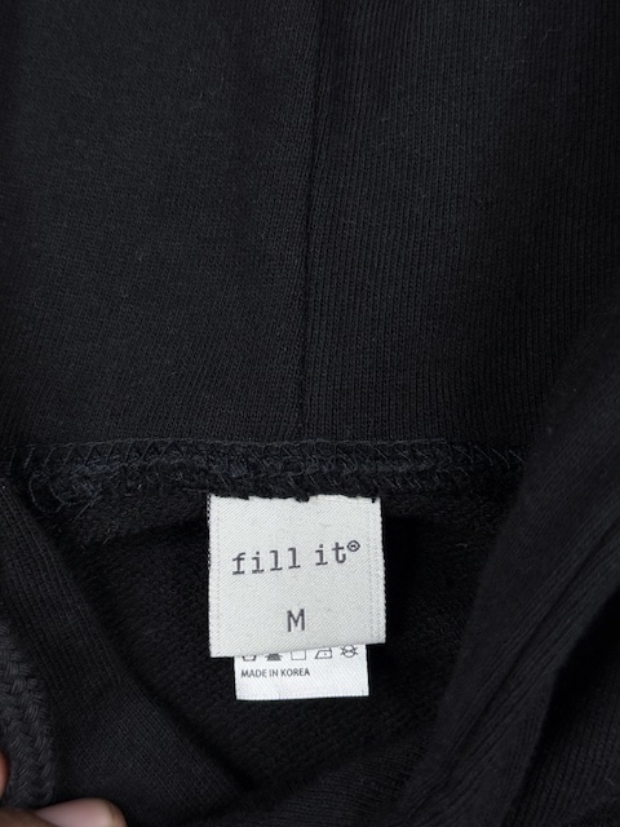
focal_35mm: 48
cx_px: 310
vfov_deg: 39.7
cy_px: 414
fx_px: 1146
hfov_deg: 30.3
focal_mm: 6.76
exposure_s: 1/227
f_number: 1.78
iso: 50
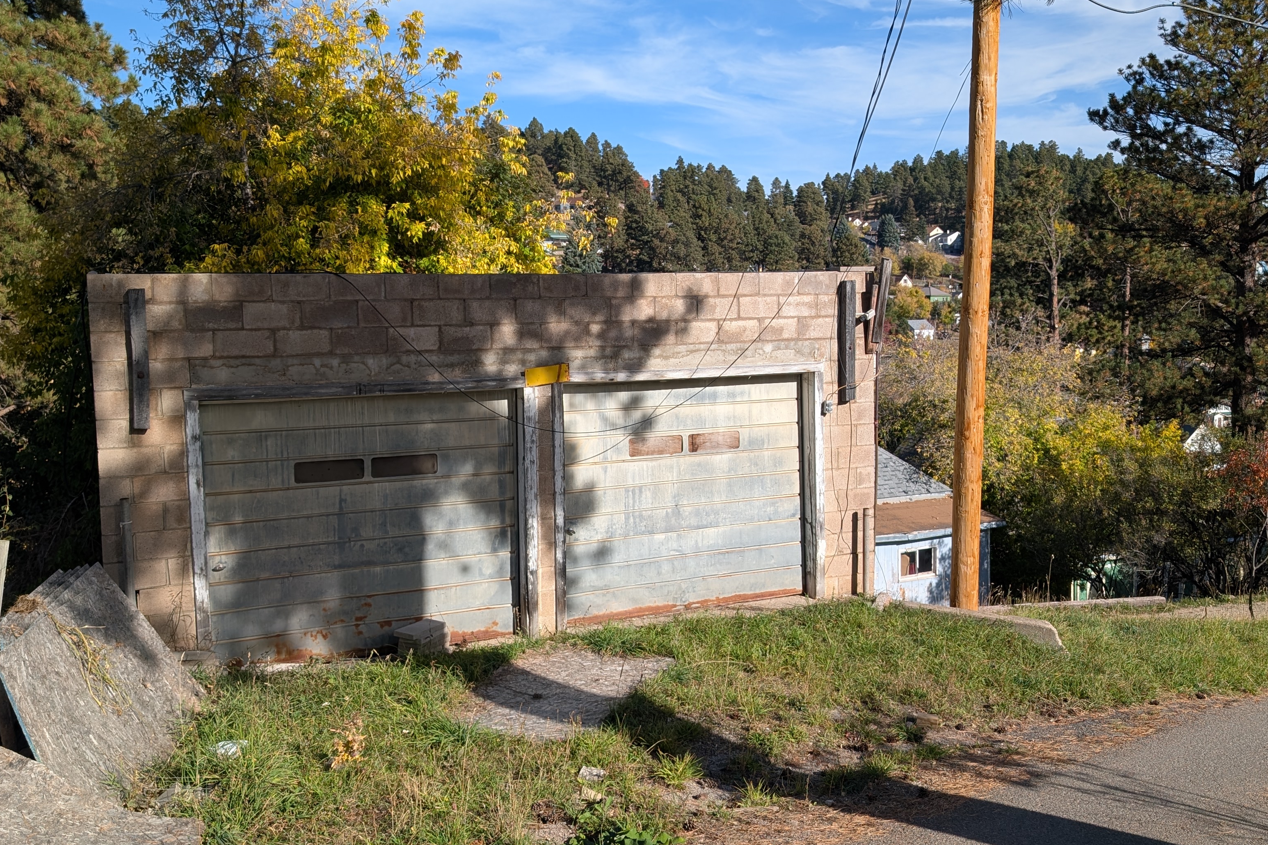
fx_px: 1162
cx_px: 728
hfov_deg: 57.0
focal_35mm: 33
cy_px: 413
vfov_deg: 40.0
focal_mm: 6.9
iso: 23
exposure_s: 1/1058
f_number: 1.68
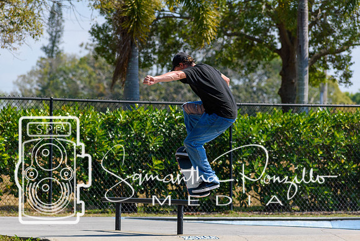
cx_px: 180
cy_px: 120
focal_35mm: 210
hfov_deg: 9.8
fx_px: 2100
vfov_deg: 6.5
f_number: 5.6
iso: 220
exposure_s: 1/2000
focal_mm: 140
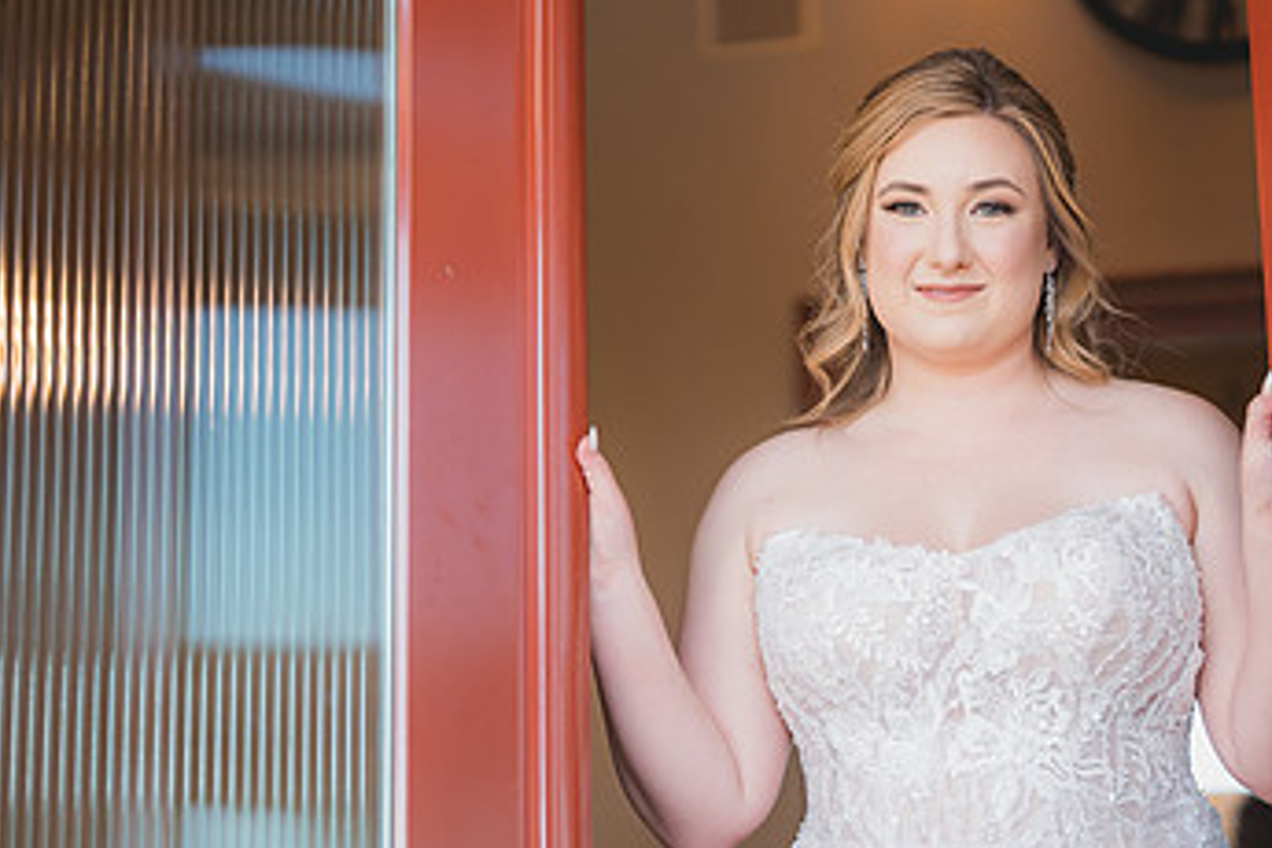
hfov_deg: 24.2
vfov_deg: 16.3
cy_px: 382
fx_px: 2968
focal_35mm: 84
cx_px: 752
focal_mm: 50
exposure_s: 1/3200
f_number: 1.4
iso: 1250
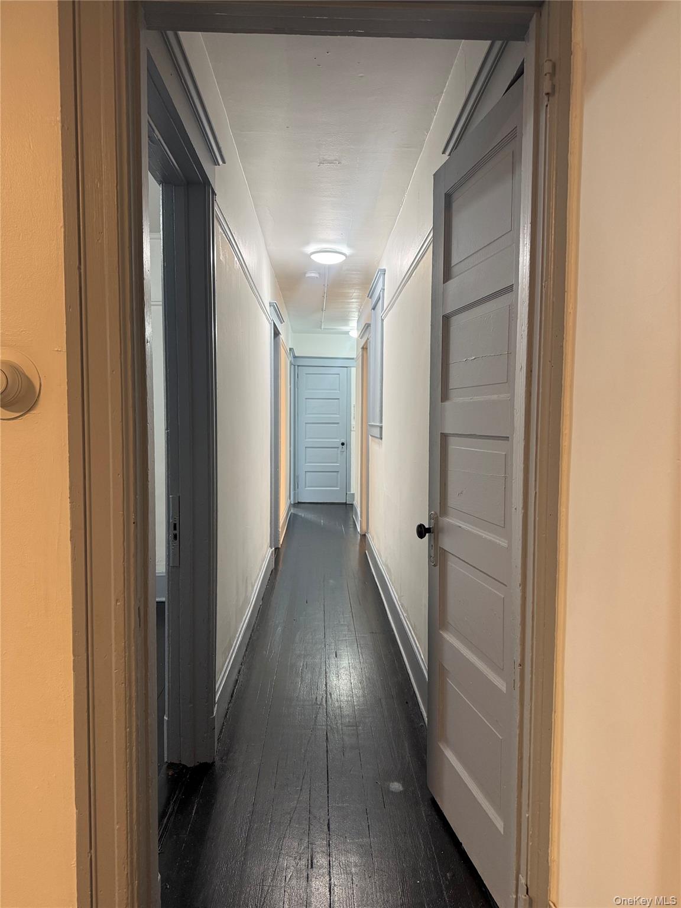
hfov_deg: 56.8
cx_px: 340
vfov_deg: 71.6
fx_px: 630
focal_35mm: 24
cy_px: 454
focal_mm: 6.76
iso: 160
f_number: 1.78
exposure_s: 1/60
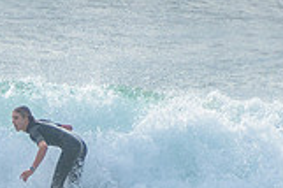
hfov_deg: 1.2
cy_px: 190
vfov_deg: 0.8
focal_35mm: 1772
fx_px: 13916
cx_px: -18
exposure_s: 1/2000
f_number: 5.6
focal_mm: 400
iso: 180
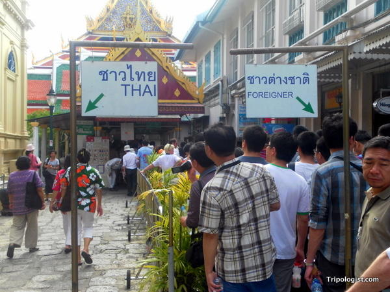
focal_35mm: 46
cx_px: 195
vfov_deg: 31.5
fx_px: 518
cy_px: 146
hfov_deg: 41.2
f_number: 4.3
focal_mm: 8.2
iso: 80
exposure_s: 1/80
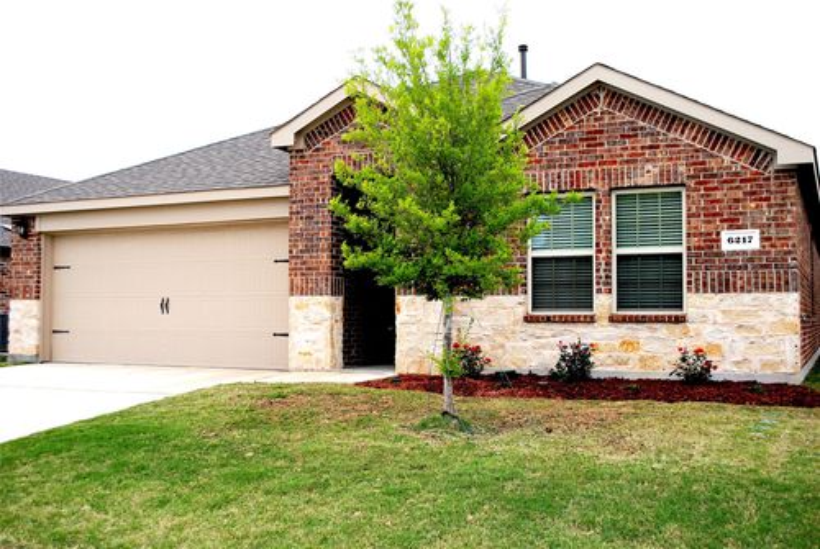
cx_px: 410
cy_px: 274
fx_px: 890
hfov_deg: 49.5
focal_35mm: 39
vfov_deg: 34.3
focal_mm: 26
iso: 100
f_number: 5
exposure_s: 1/200
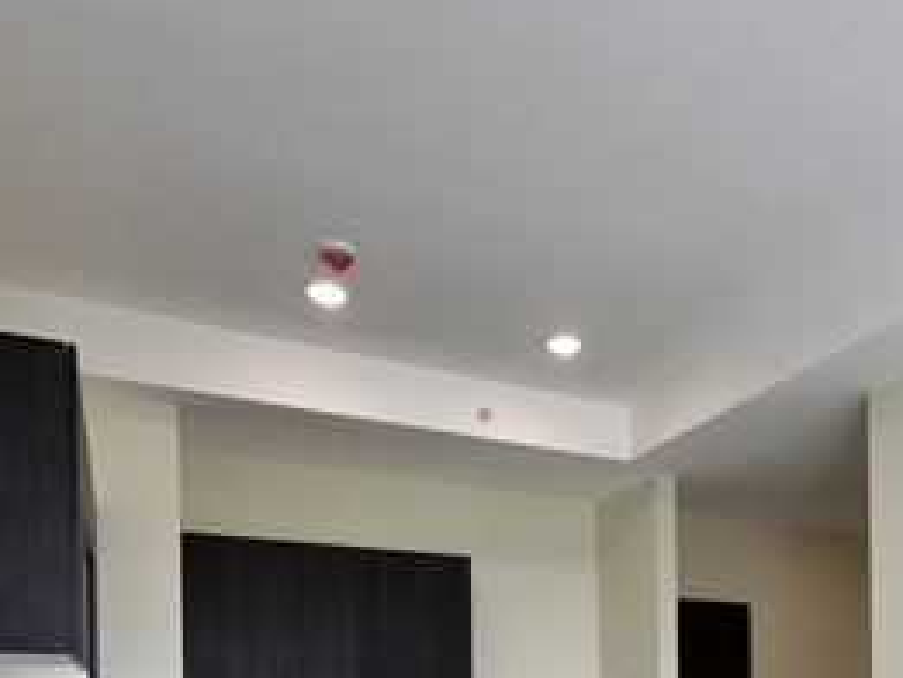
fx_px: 887
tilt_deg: -0.5
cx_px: 628
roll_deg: +0.0
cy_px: 733
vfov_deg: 36.0
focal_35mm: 34
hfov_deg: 52.5
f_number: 2.2
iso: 50
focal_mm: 2.22
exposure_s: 1/120
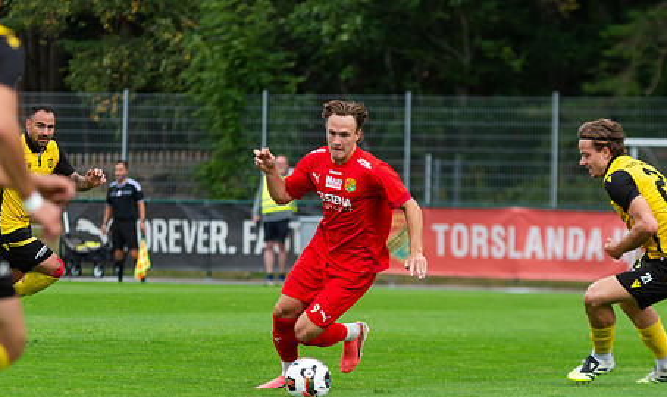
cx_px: 335
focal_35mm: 330
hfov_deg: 6.5
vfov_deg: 3.8
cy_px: 243
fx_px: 5918
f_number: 3.2
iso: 200
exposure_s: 1/1250
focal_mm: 150
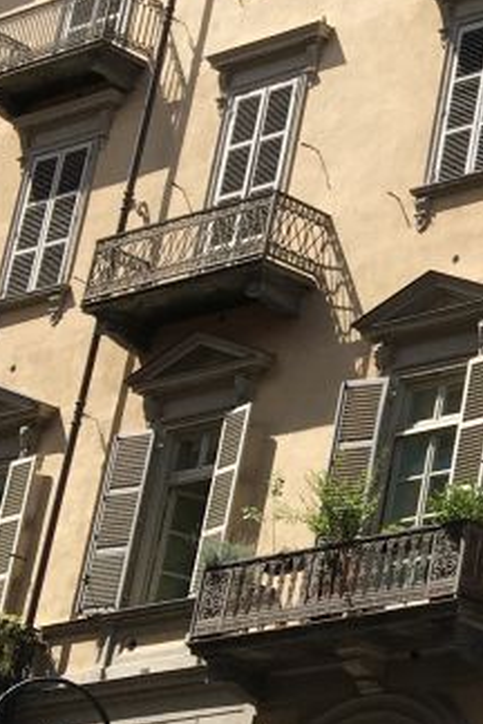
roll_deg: -2.6
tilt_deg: +22.2
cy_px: 362
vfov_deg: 17.2
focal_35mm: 119
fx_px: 2395
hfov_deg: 9.7
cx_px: 1272
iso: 25
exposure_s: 1/1374
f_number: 2.2
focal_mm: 4.15
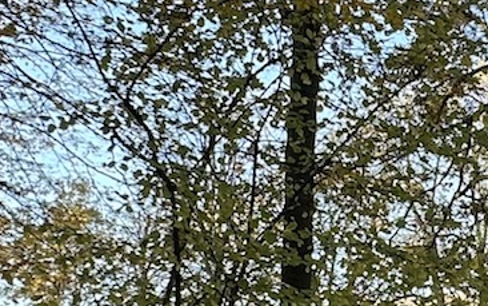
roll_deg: -0.3
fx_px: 1078
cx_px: 581
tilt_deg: +10.1
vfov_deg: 16.0
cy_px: 242
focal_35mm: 81
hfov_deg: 23.4
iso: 40
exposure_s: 1/129
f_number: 2.2
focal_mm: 2.22
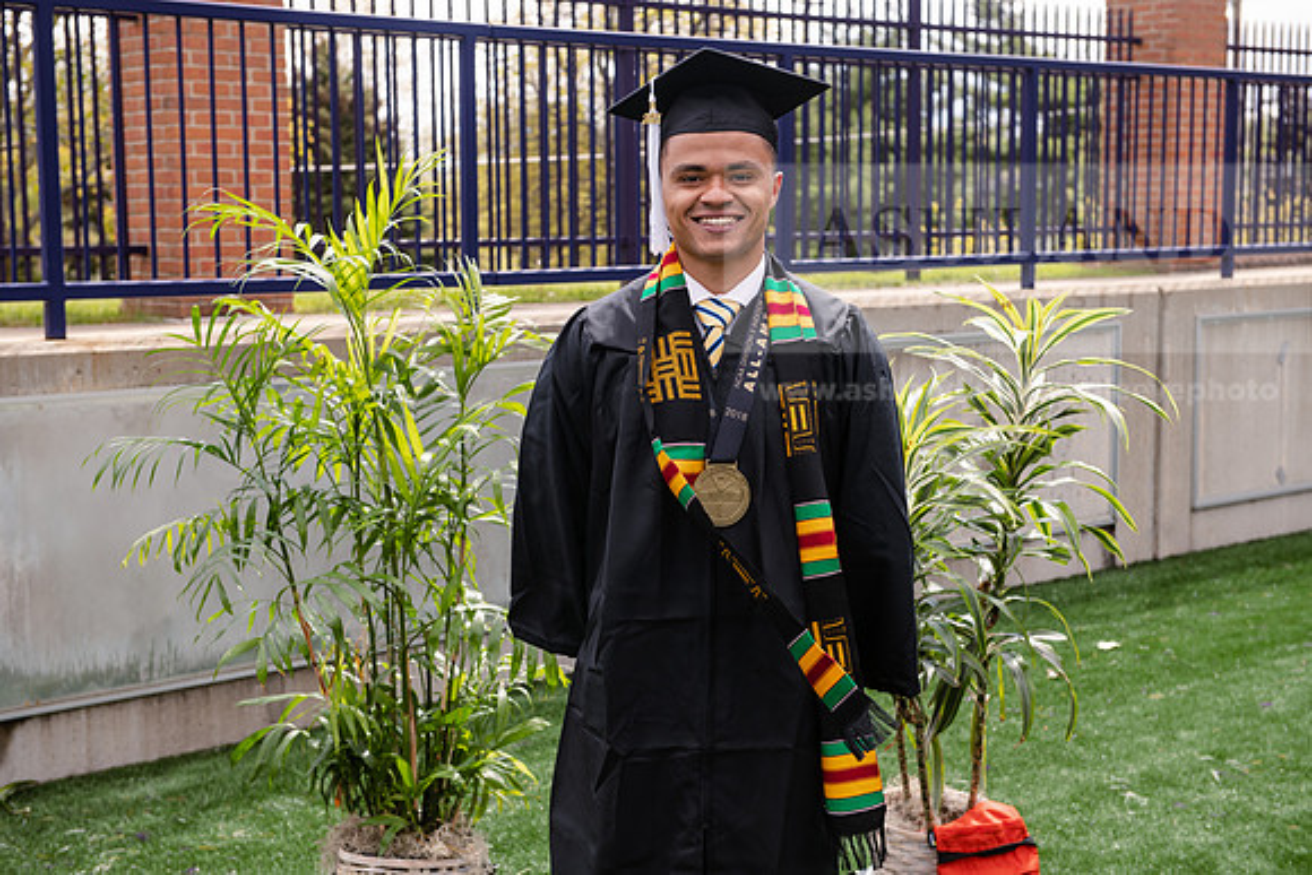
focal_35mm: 58
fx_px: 2114
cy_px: 438
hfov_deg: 34.5
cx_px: 656
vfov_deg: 23.4
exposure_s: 1/250
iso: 100
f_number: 5.6
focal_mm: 58
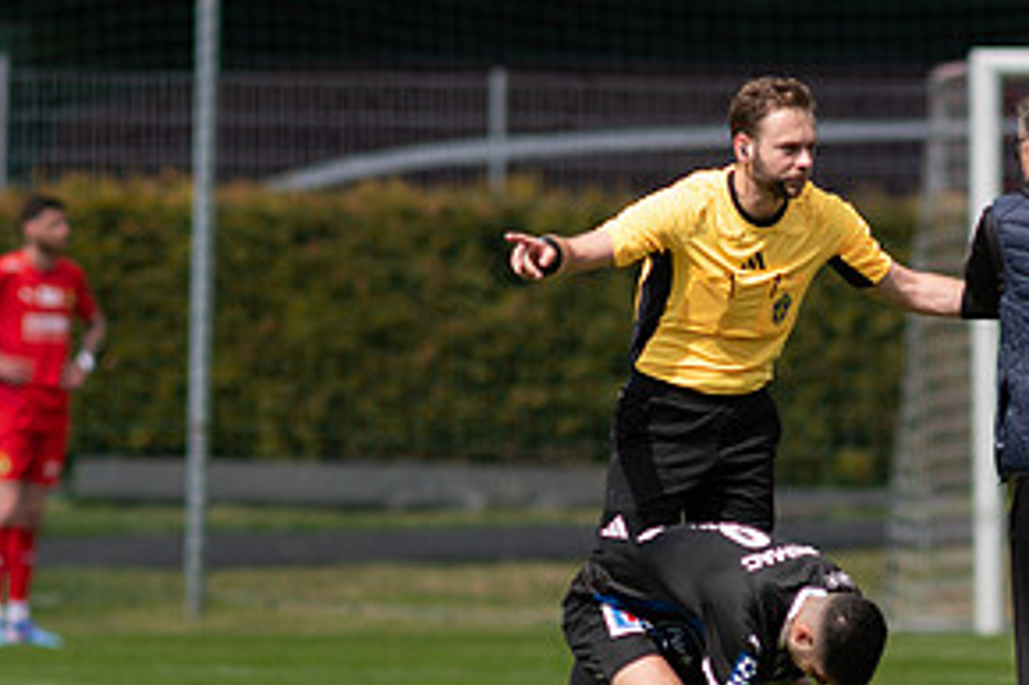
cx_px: 805
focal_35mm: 901
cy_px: 492
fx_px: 25738
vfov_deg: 1.5
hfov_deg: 2.3
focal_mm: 300
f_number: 3.2
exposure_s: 1/2000
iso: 110
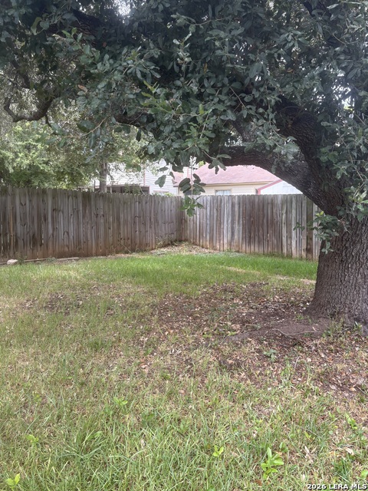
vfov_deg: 67.3
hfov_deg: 53.1
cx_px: 184
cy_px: 246
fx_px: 369
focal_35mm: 26
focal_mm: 5.96
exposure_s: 1/317
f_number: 1.6
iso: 50
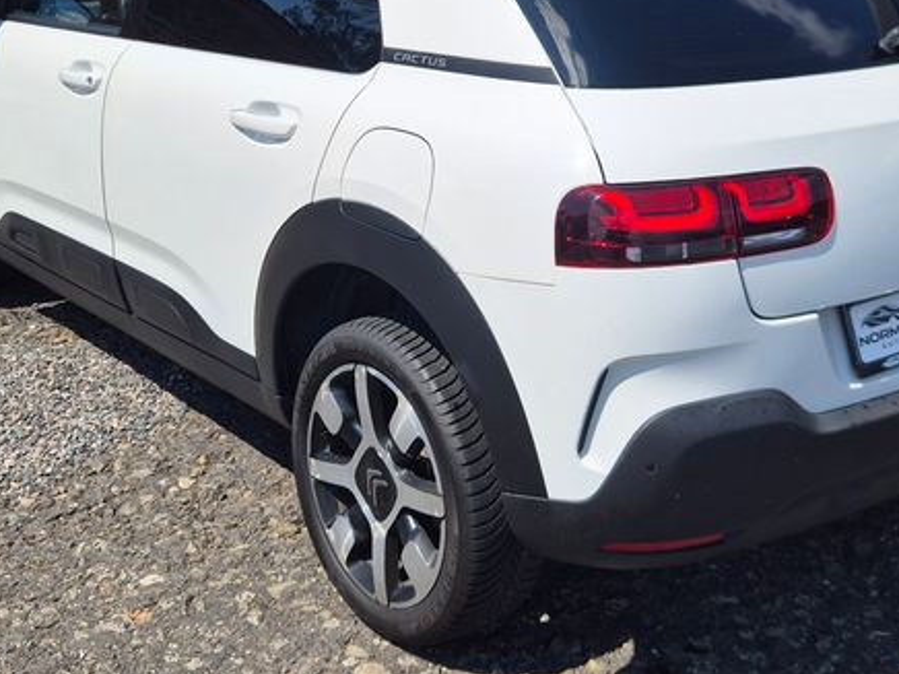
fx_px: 1402
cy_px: 216
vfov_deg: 26.9
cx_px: 485
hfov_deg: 35.5
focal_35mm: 54
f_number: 1.8
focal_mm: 5.4
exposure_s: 1/2696
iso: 25
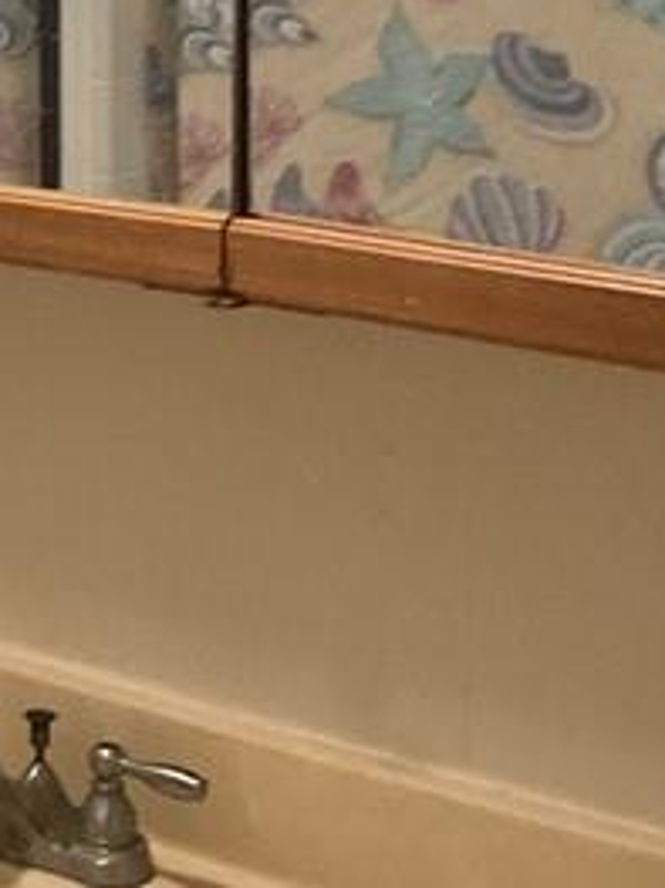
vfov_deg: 17.3
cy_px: 186
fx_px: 2897
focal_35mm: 113
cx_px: -540
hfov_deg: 12.0
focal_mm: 3
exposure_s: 1/60
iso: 100
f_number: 1.8
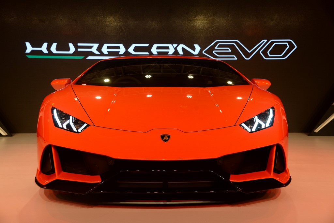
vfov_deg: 30.6
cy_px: 112
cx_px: 167
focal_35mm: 44
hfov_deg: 44.5
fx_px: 408
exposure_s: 1/320
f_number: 5.6
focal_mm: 44
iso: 1000
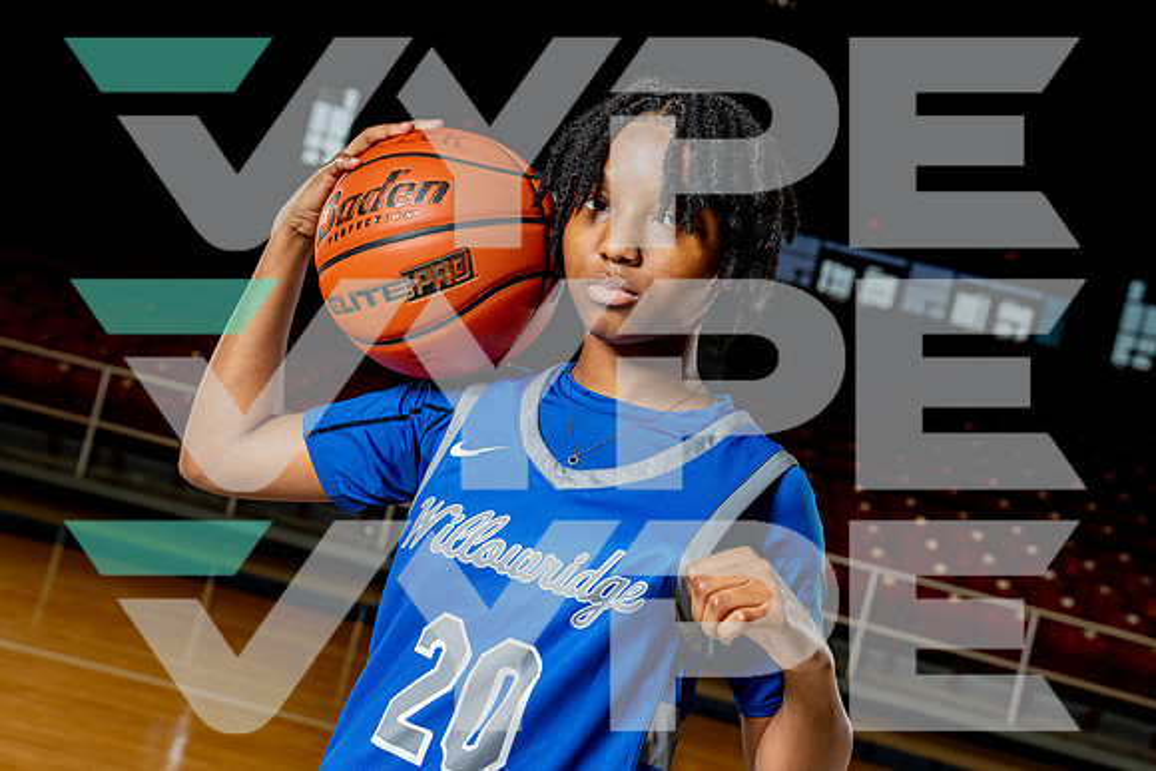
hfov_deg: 39.6
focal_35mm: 50
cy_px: 386
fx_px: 1606
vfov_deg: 27.0
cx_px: 578
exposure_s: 1/250
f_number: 5.6
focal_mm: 50
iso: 640
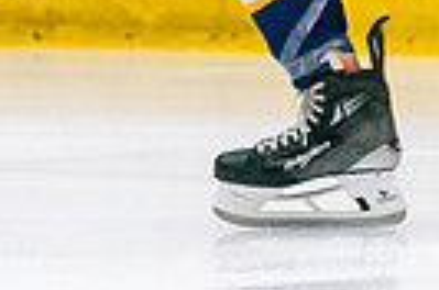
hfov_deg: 1.3
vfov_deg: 0.9
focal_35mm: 1568
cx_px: 481
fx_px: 19075
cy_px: -271
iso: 3200
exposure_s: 1/1250
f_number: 2.8
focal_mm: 200
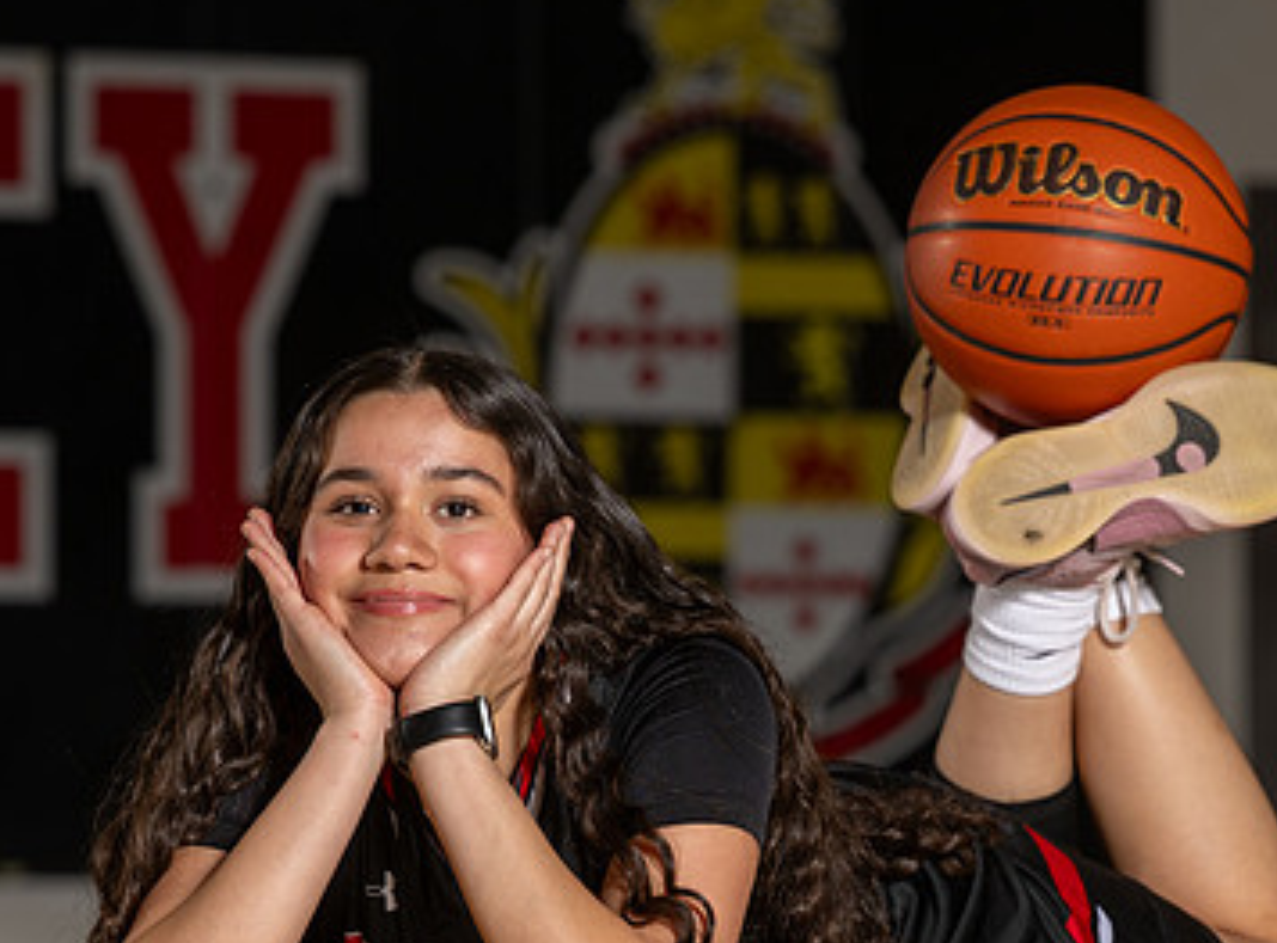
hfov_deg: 6.6
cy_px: 748
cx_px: 681
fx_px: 11008
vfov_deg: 4.9
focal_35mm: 300
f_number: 4.5
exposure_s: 1/200
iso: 80
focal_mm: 125
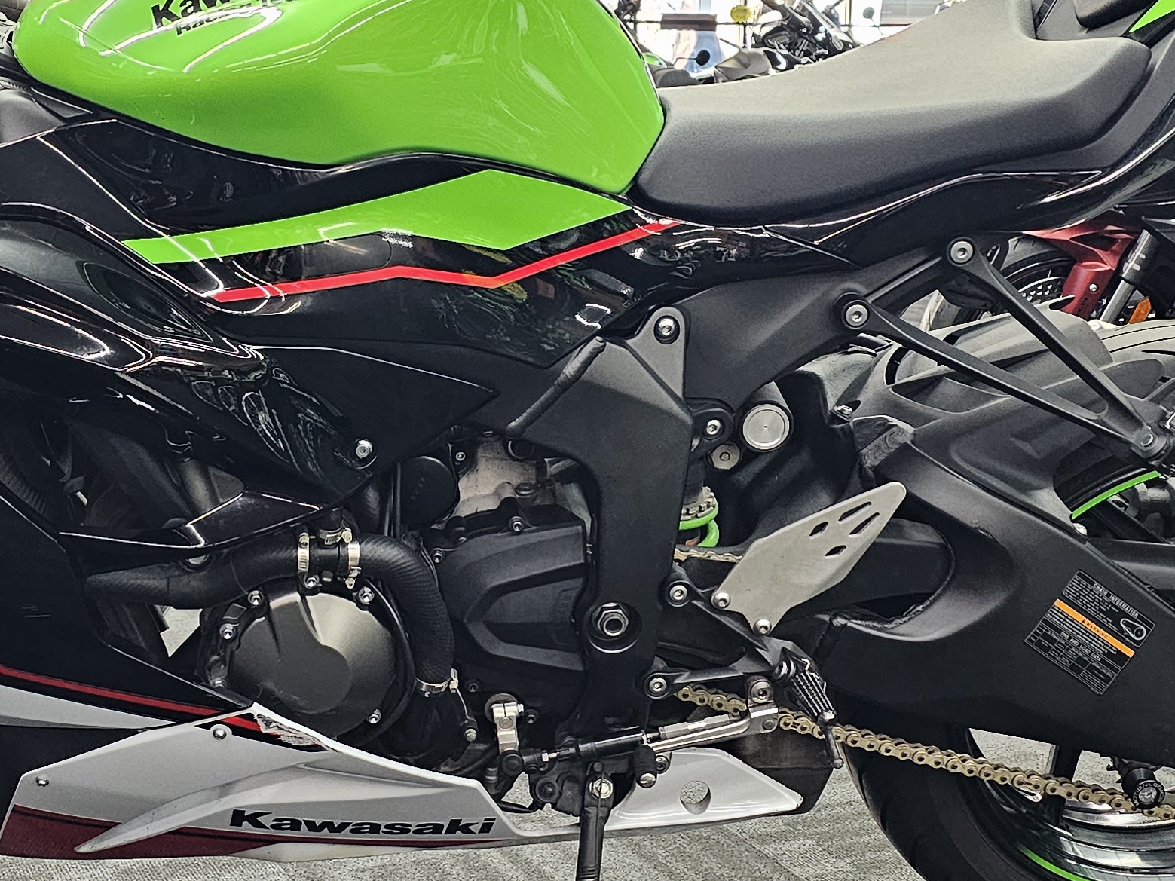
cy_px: 359
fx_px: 2003
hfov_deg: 32.4
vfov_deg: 24.8
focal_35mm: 59
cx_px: 387
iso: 800
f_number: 1.7
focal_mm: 6.3
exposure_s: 1/100
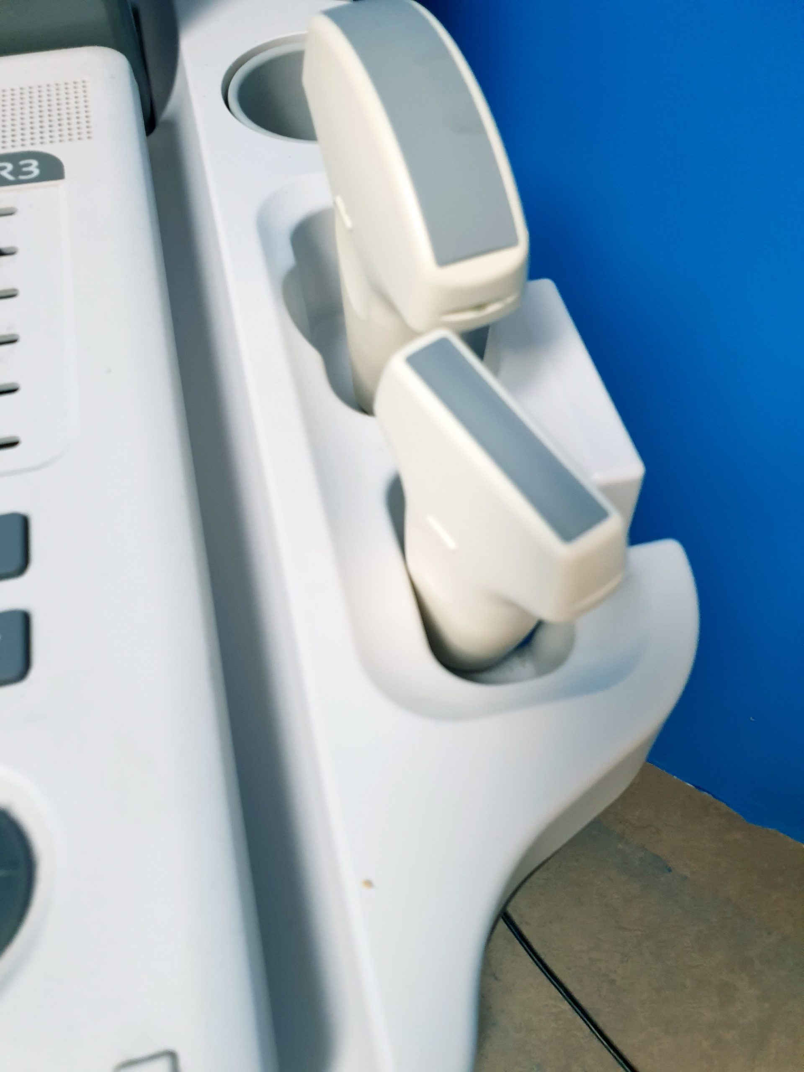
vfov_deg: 67.3
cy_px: 536
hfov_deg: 53.1
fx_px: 805
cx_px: 402
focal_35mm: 26
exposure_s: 1/50
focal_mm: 4.3
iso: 125
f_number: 2.4
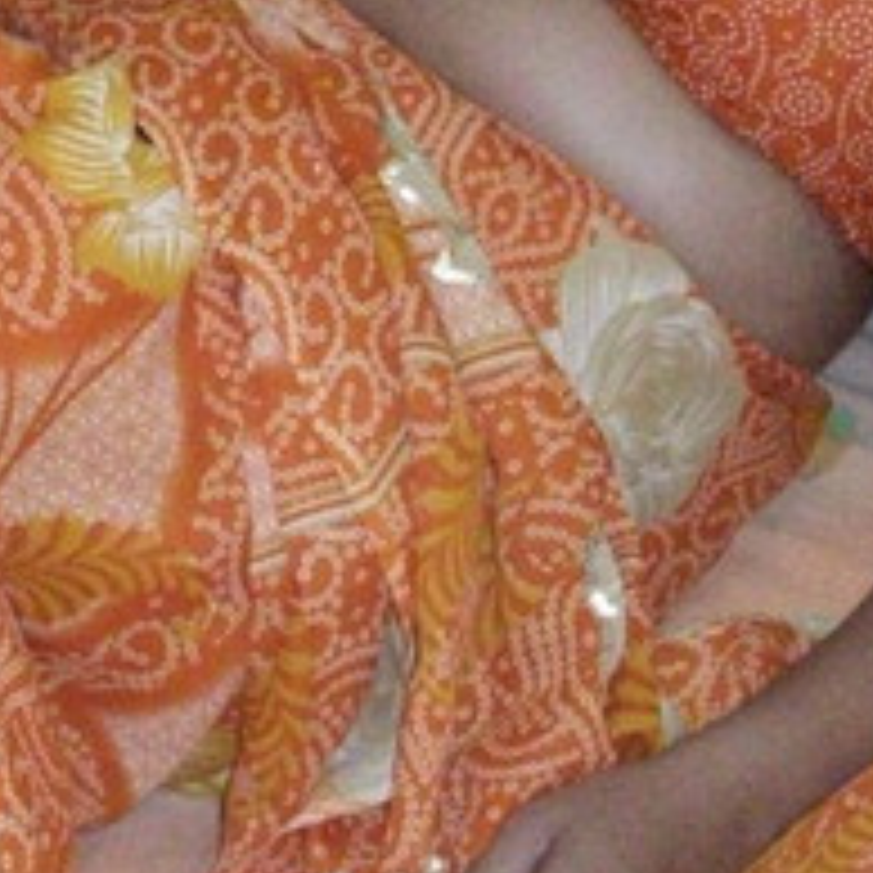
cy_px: 536
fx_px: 2825
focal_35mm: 99
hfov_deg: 17.3
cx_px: 104
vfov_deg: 17.5
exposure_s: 1/128
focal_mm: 5.7
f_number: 2.8
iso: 800
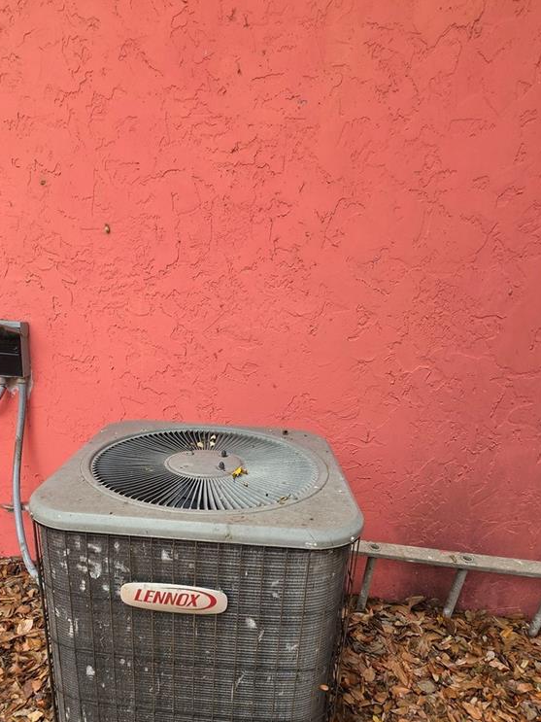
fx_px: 438
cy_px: 458
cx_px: 204
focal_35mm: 21
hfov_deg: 62.6
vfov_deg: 77.4
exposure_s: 1/120
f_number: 1.9
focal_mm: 2.2
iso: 32
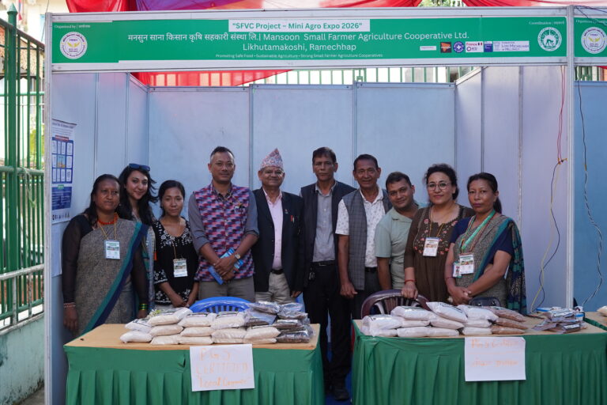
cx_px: 304
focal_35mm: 42
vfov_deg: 31.9
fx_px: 708
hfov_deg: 46.4
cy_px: 202
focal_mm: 28
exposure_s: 1/80
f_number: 4
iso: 640
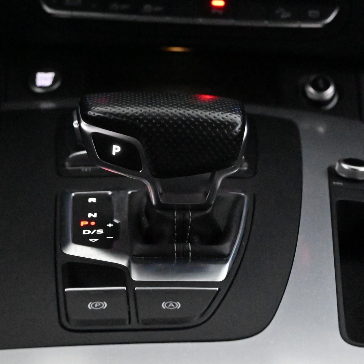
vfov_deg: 21.0
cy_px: 181
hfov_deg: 21.0
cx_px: 168
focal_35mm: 83
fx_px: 983
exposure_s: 1/60
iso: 25600
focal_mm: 43
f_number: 6
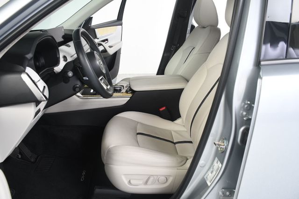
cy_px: 100
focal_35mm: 30
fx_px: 249
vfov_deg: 43.6
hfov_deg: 62.0
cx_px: 150
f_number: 5
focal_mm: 20
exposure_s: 1/160
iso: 100
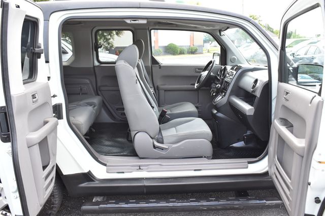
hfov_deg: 53.2
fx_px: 325
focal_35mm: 36
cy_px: 108
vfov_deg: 36.8
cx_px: 162
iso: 400
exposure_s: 1/125
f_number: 7.1
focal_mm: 24
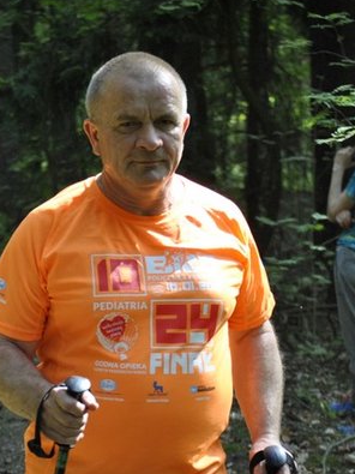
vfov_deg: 15.1
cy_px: 247
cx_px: 92
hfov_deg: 11.3
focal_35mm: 131
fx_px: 1789
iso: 800
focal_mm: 55
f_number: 4
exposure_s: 1/500
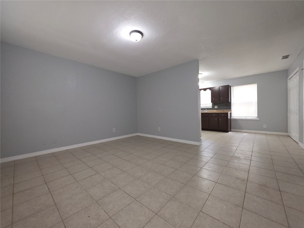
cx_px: 152
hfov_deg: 106.2
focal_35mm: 13
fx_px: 114
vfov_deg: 89.9
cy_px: 114
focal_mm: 2.2
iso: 200
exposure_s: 1/40
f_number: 1.9
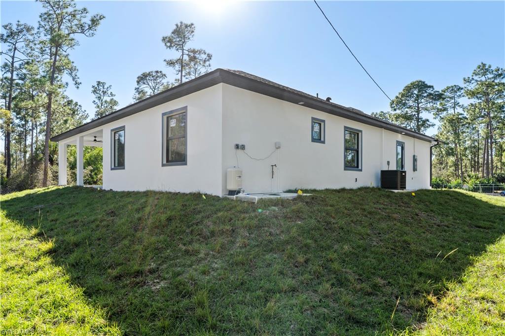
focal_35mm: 22
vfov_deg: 57.2
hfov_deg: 78.6
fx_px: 308
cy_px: 168
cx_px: 252
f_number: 9
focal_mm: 22
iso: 100
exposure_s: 1/125
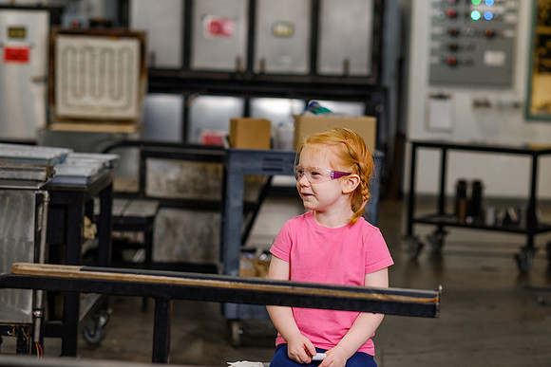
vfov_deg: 14.6
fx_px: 1431
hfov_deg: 21.8
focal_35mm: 93
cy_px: 183
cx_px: 306
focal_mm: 56
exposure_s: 1/125
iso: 400
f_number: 2
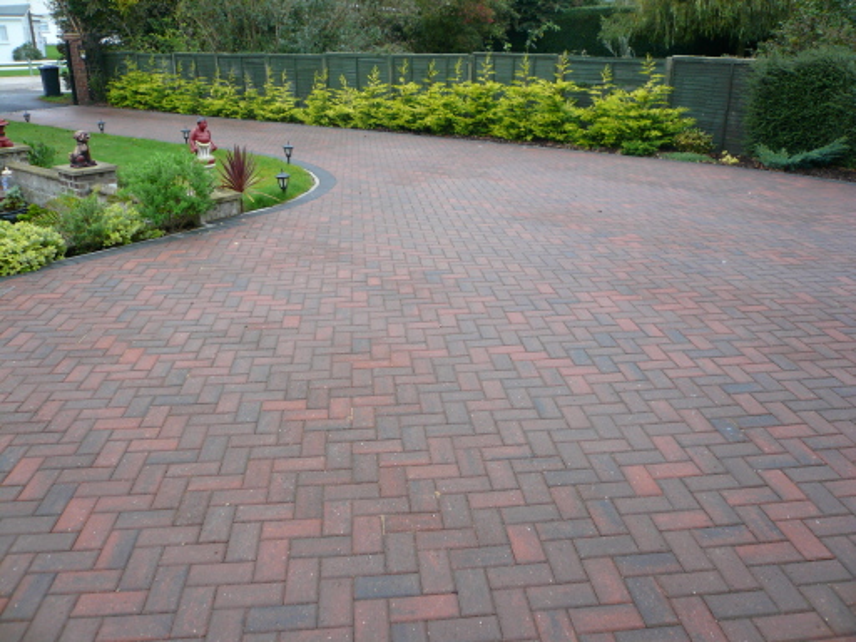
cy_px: 321
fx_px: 692
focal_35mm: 28
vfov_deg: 49.7
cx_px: 428
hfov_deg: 63.4
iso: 100
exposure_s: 1/125
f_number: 2.8
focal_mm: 4.6
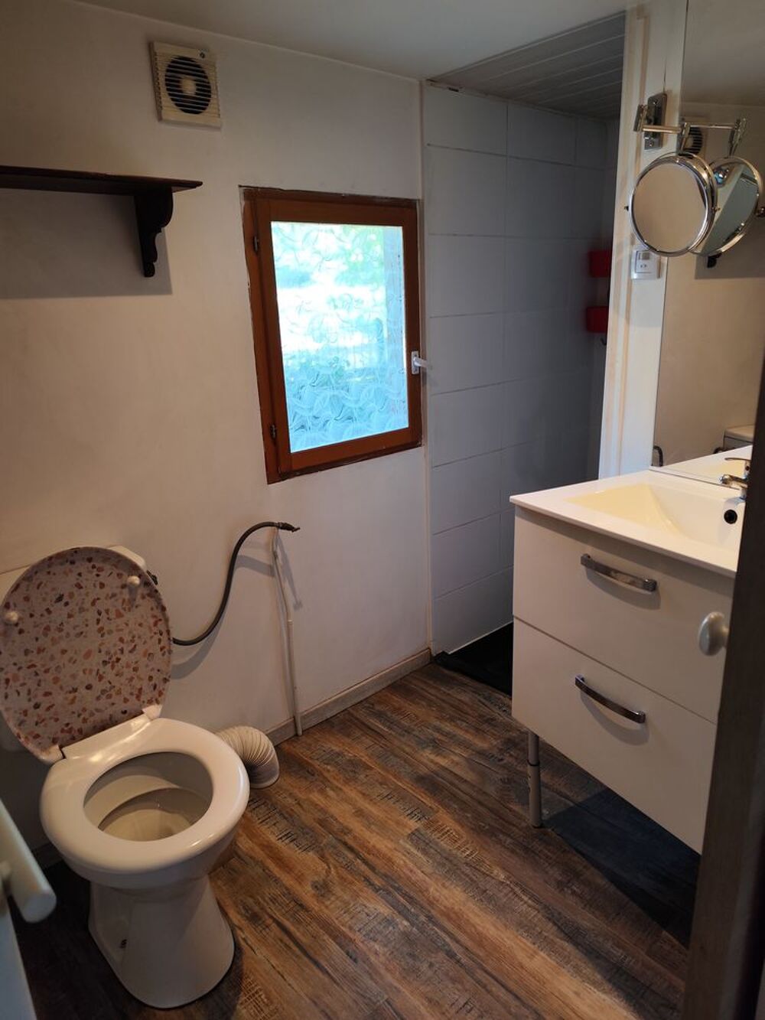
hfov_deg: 58.9
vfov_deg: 73.9
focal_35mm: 23
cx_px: 382
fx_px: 678
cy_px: 510
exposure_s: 1/100
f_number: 1.65
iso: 200
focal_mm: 6.14
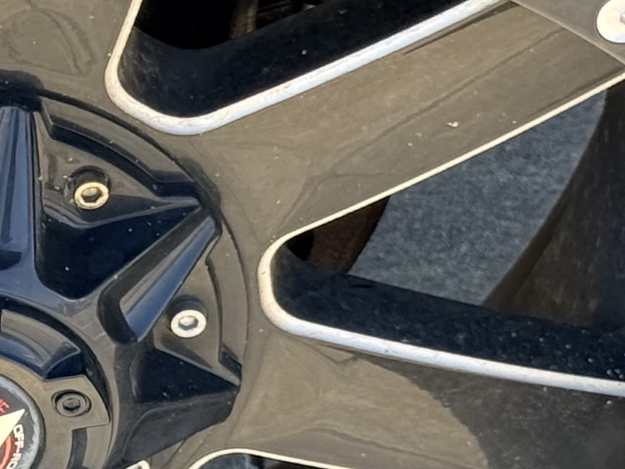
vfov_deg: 6.7
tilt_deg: -40.2
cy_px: 356
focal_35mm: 220
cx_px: -103
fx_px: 3972
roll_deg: -0.6
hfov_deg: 8.9
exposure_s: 1/398
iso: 100
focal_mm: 6.76
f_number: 1.78
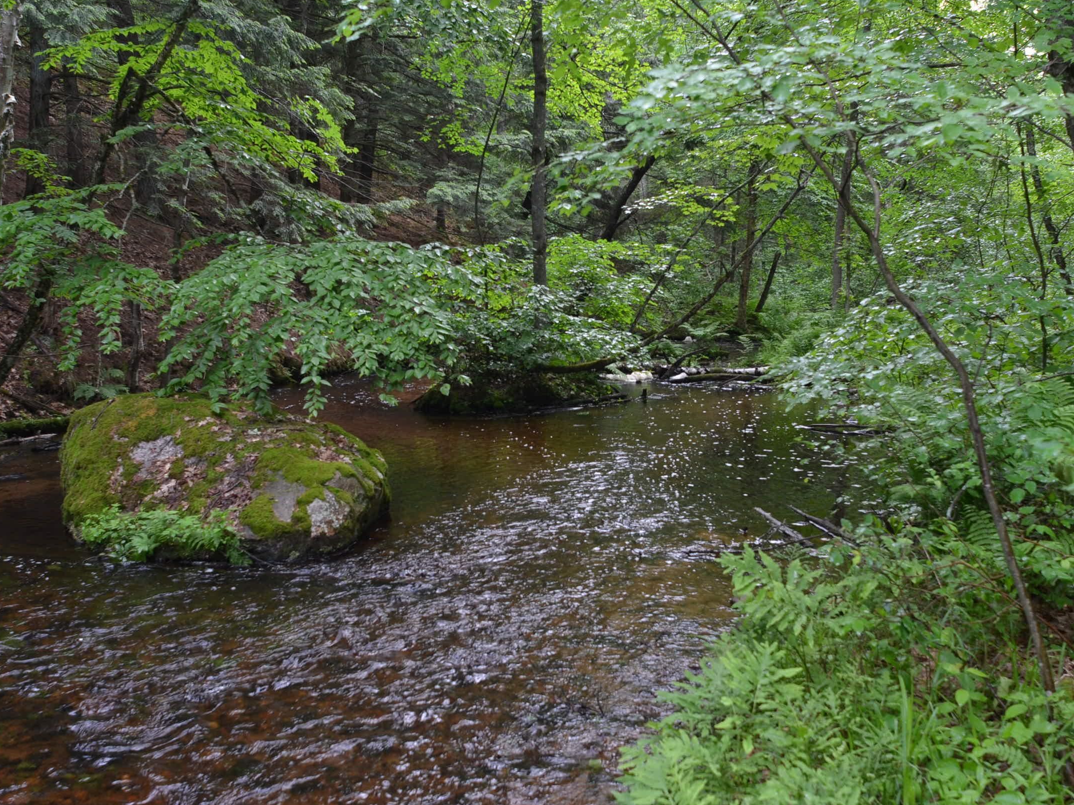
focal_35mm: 33
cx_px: 530
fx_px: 1024
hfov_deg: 55.3
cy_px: 400
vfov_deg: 42.9
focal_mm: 20
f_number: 4.5
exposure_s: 1/80
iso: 400
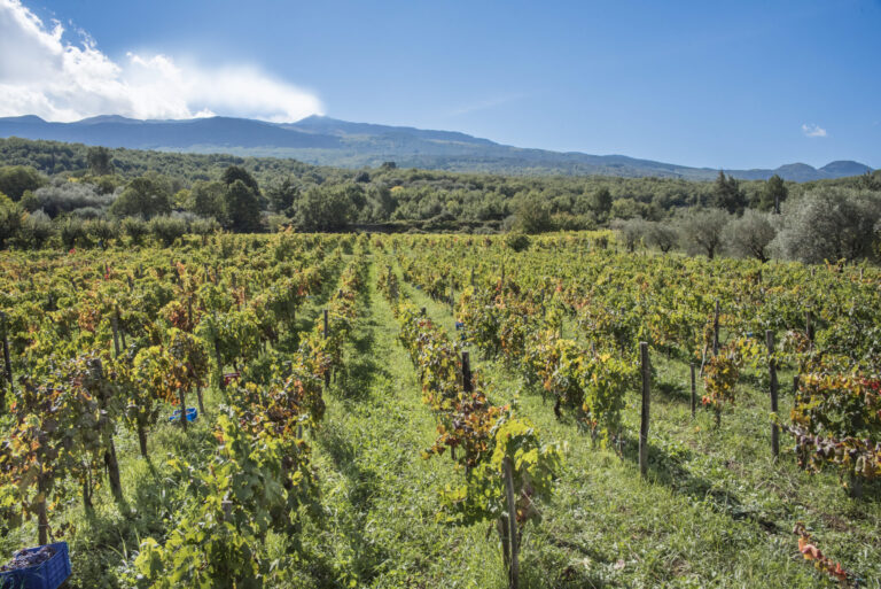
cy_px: 294
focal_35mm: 28
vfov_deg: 46.5
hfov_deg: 65.4
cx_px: 440
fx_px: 686
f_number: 16
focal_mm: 28
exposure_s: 1/1000
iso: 1250
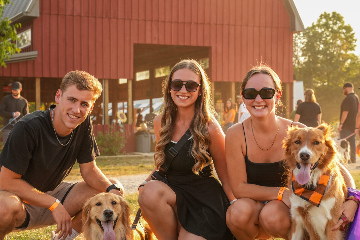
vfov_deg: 18.4
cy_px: 138
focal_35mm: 74
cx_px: 152
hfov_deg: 27.3
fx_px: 740
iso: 500
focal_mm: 48
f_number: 5.6
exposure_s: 1/400
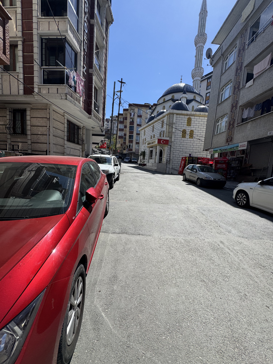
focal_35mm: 14
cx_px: 136
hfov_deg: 85.7
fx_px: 147
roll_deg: -2.3
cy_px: 182
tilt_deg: -4.5
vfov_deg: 102.1
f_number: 2.2
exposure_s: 1/2273
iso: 50
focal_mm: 2.22
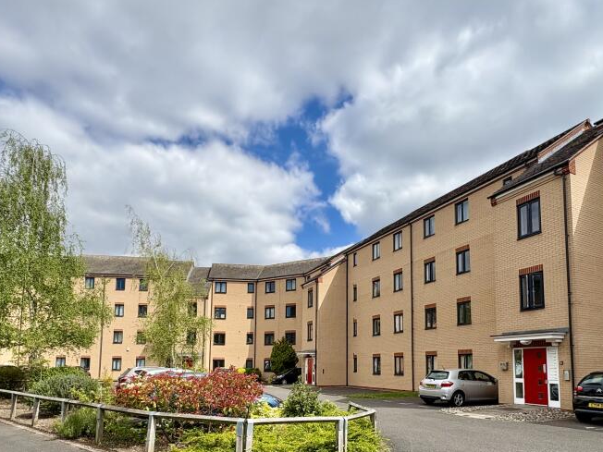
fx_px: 383
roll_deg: -1.5
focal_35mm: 22
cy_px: 337
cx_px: 302
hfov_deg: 76.4
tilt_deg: +5.6
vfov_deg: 58.0
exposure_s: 1/1709
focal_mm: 2.22
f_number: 2.2
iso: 50
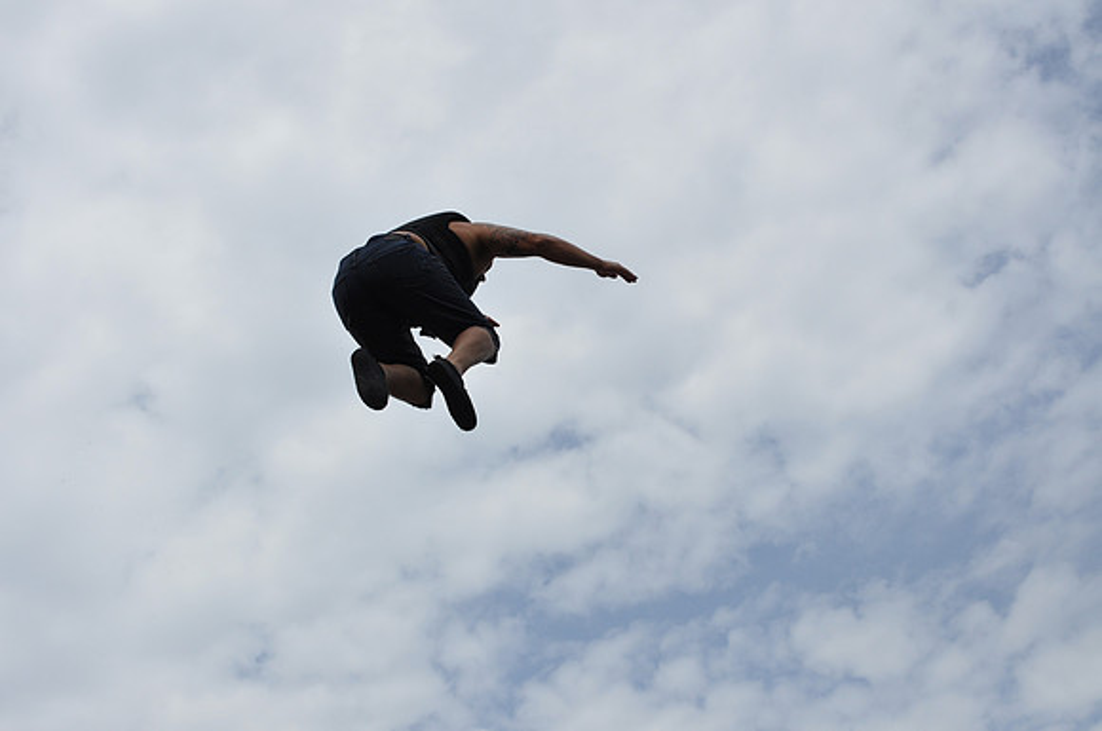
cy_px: 366
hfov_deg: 35.1
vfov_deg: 23.7
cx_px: 551
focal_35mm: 57
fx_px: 1742
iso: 320
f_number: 8
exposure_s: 1/2000
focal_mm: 38
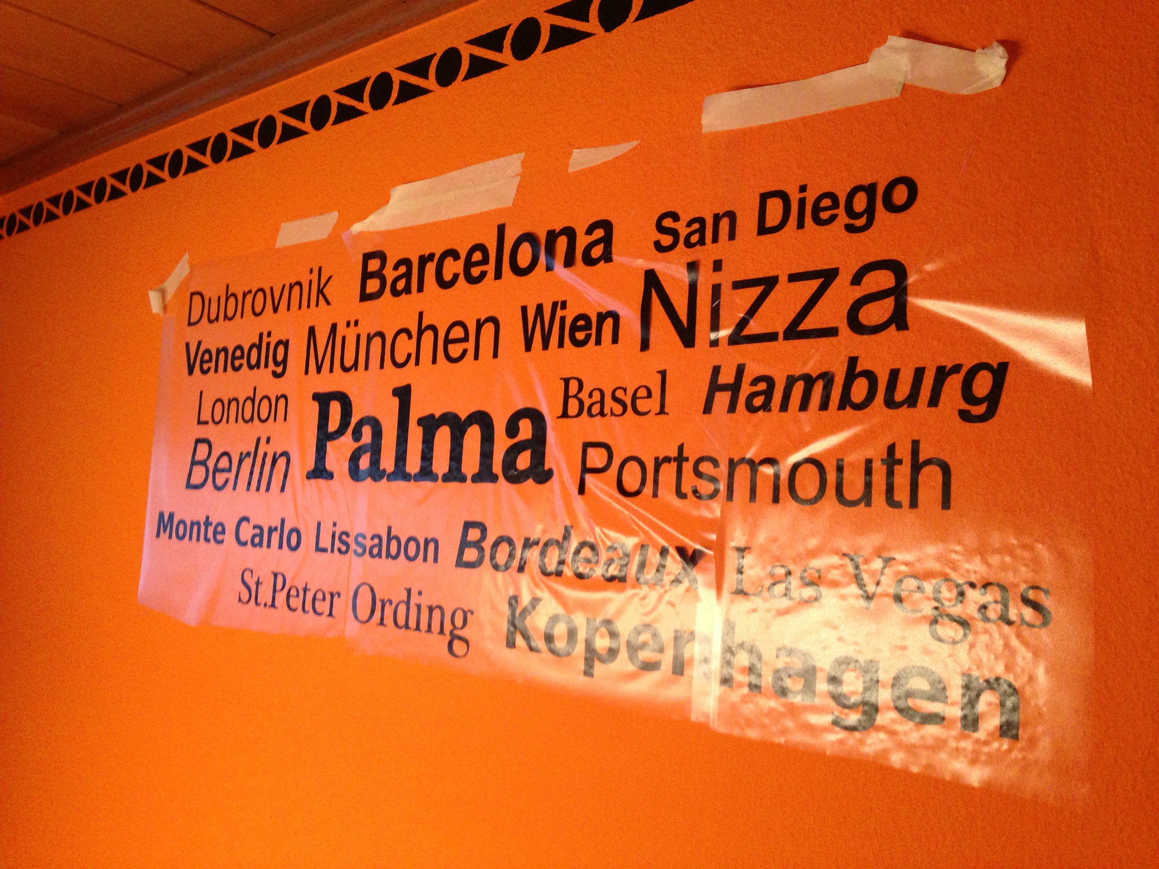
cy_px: 434
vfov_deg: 42.9
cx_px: 580
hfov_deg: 55.4
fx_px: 1105
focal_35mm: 33
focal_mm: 4.13
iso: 250
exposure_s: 1/20
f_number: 2.4
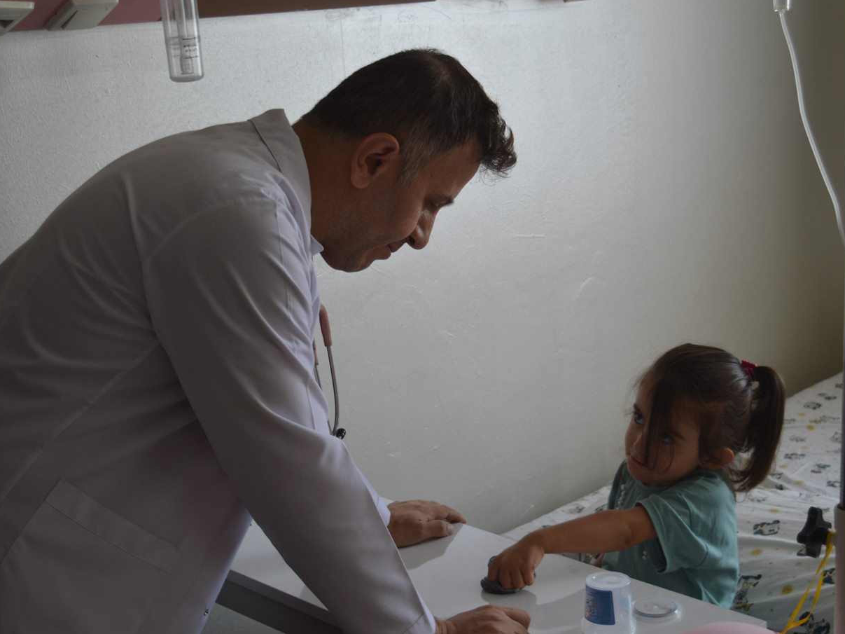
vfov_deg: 23.6
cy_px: 317
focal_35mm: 62
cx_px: 459
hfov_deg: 31.2
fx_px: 1513
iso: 400
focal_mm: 38
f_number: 4.8
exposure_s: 1/40
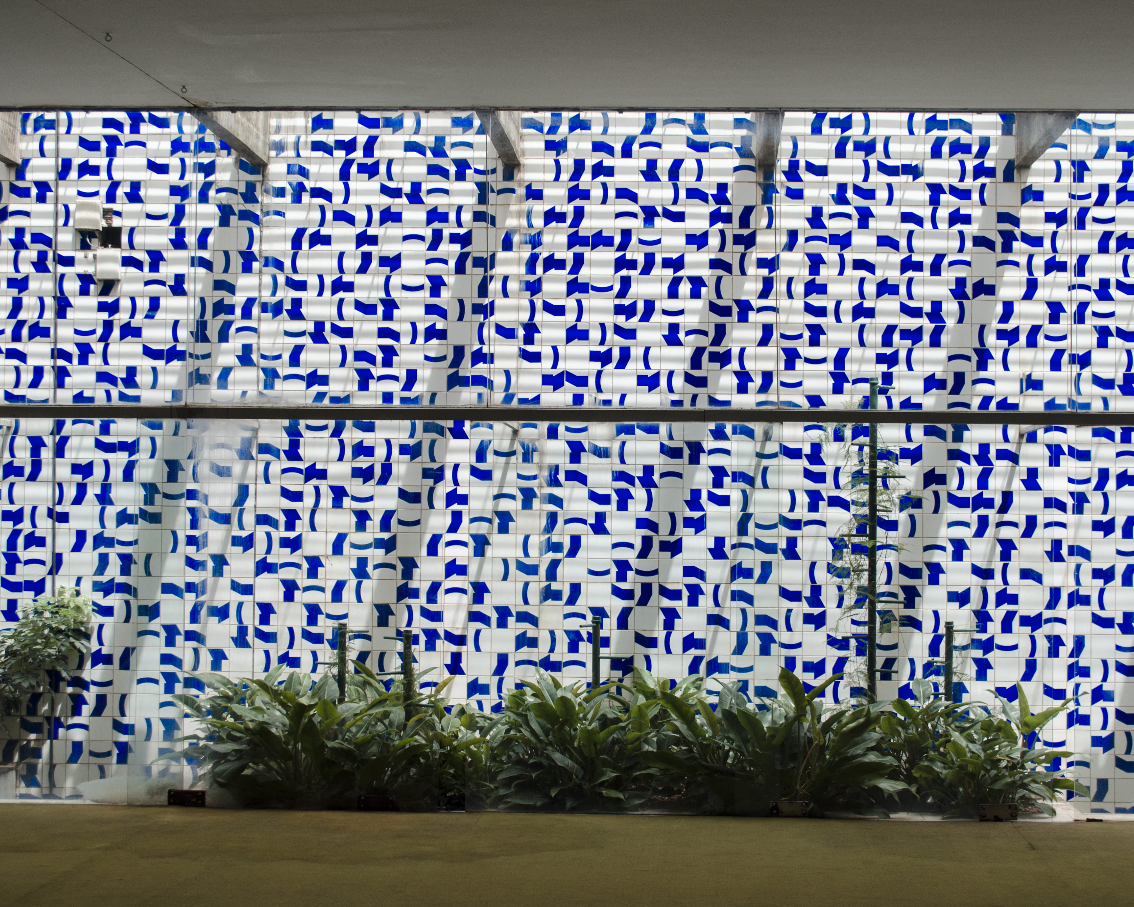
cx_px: 594
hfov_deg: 34.1
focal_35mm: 55
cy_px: 449
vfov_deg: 27.6
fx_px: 1846
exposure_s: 1/200
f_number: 7.1
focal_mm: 32
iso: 200
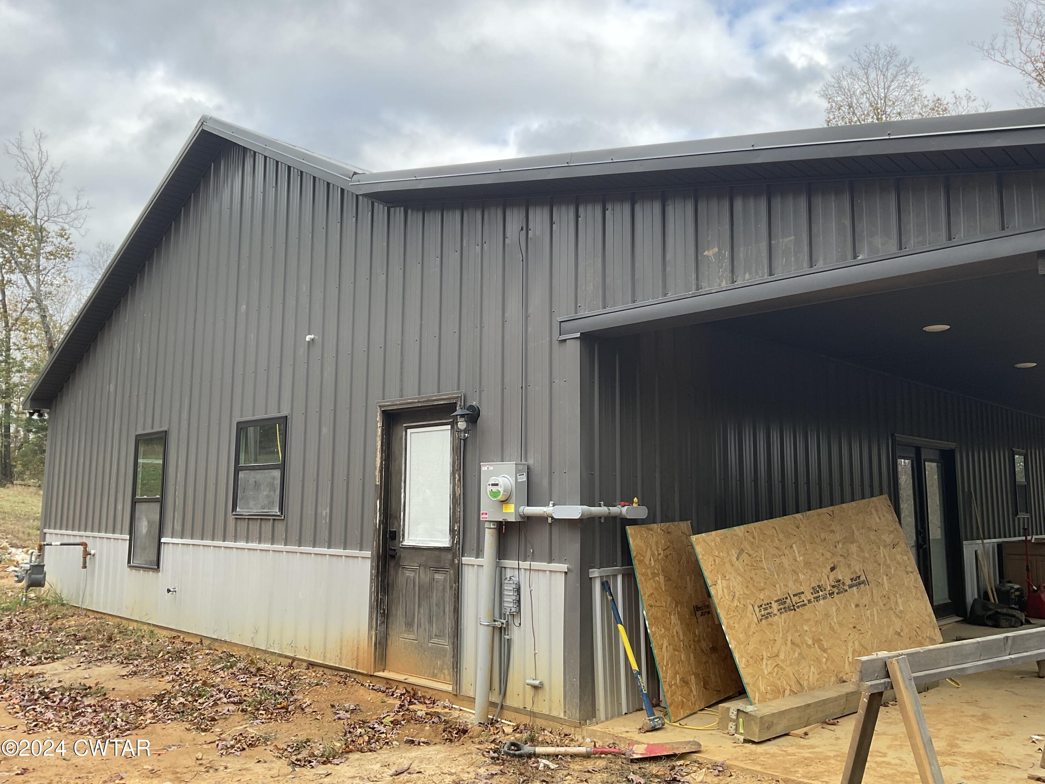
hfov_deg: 61.7
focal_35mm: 29
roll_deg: -0.7
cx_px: 522
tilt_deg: +6.7
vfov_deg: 48.2
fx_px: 875
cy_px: 392
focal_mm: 3
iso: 16
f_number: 1.8
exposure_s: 1/256
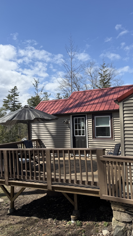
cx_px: 75
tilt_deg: +2.3
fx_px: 169
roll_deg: +1.6
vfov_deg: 69.8
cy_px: 121
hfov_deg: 42.8
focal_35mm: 27
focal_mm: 6.76
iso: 80
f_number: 1.78
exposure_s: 1/3953
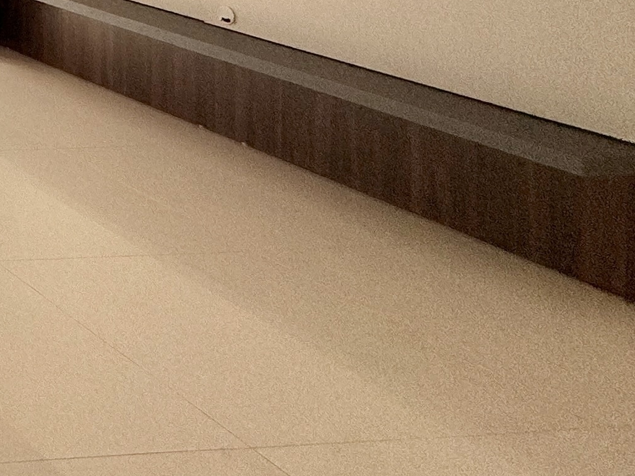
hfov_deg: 20.2
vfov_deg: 22.2
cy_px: -224
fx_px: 1009
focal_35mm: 55
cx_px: -590
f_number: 2.2
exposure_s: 1/625
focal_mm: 2.22
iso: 40
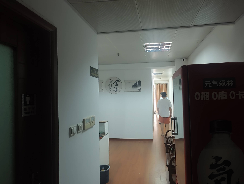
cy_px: 94
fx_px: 134
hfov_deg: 84.1
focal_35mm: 19
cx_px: 138
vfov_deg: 68.8
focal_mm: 2.16
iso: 807
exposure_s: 1/12.5
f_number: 2.2
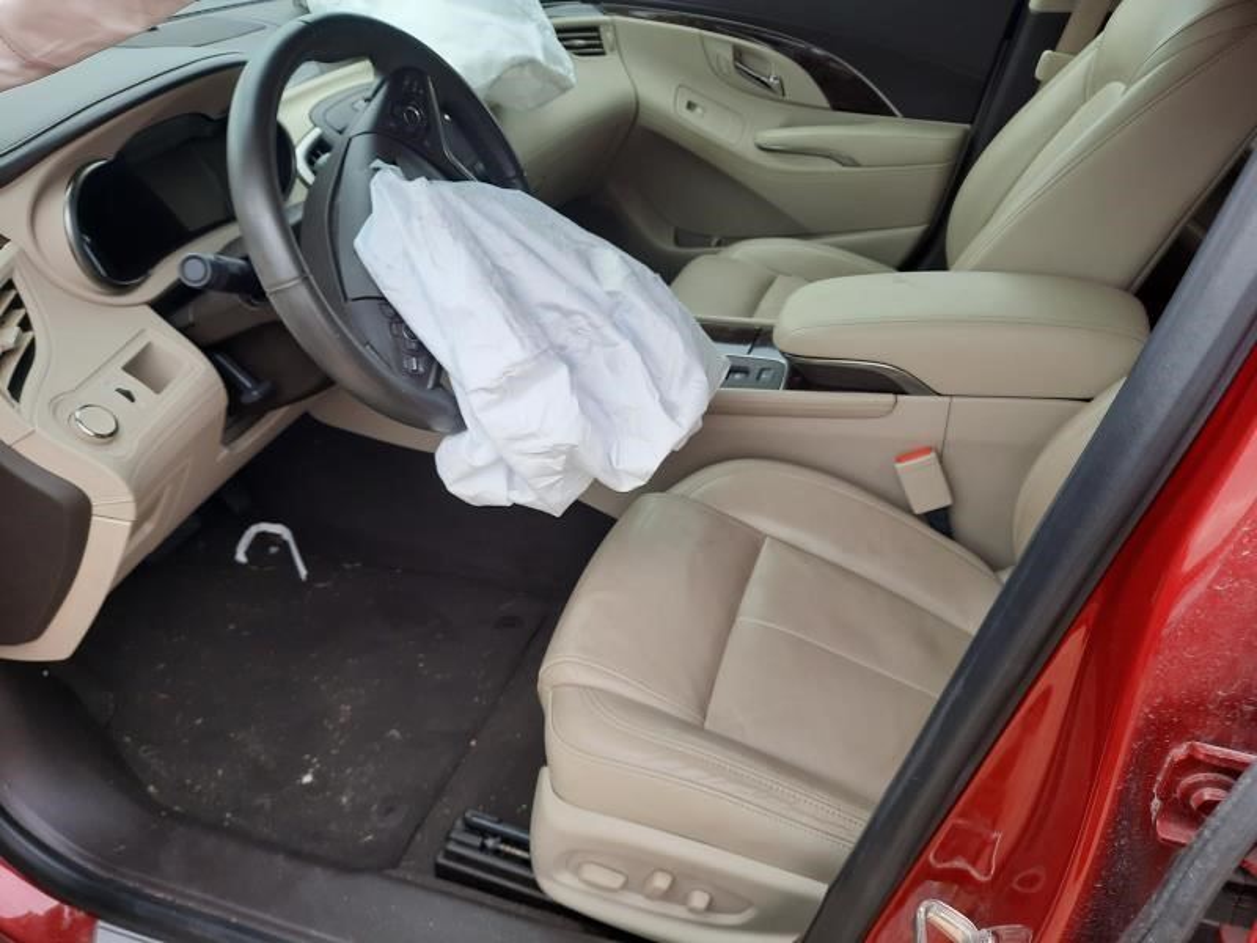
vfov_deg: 54.9
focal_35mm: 25
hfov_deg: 69.4
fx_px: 908
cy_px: 472
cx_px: 628
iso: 32
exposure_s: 1/140
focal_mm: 4.6
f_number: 2
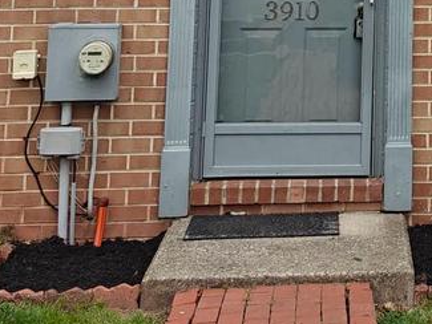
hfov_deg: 18.4
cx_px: 505
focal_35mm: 102
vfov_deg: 12.8
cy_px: -311
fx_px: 1273
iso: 50
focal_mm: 6.06
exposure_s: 1/213
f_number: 1.6
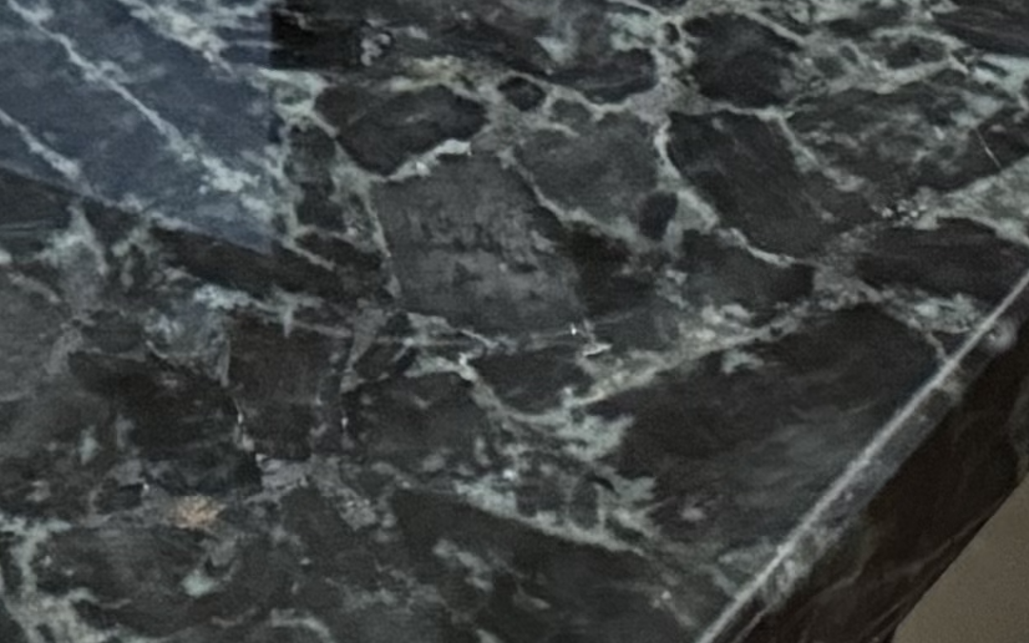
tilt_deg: -18.6
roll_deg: +0.8
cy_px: -1979
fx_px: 4935
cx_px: -1348
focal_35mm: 176
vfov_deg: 6.1
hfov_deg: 10.4
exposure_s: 1/60
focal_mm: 6.76
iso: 500
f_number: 1.78
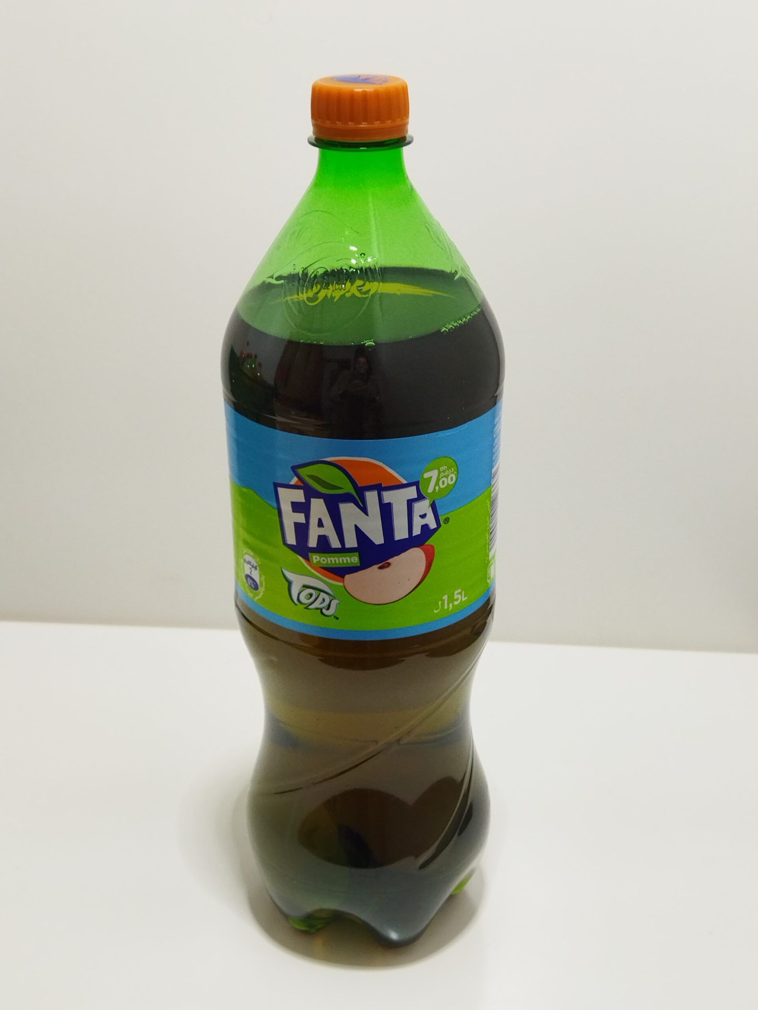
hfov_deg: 51.4
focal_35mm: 27
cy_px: 505
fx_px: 788
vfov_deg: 65.3
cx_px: 379
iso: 107
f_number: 1.79
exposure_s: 1/100
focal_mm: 4.71
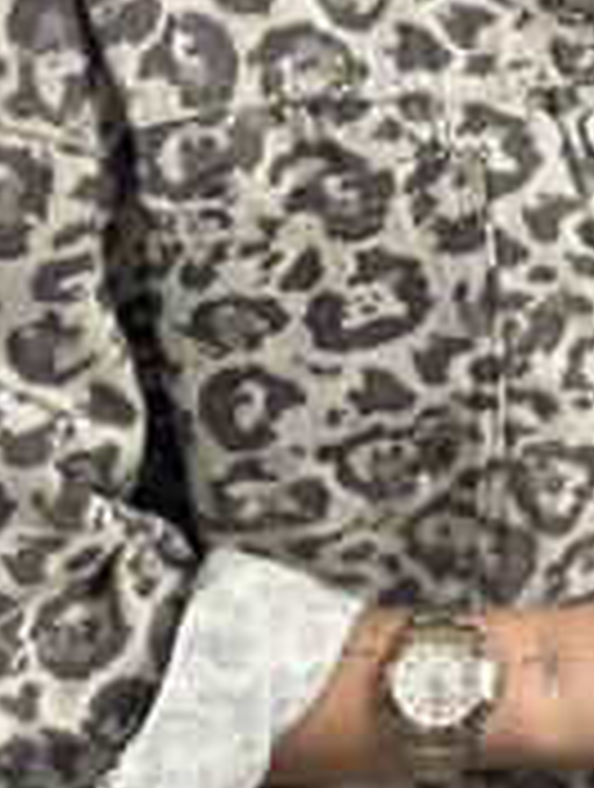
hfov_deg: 13.0
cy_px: 331
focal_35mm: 113
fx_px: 2576
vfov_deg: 17.4
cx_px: 536
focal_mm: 6.86
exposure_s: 1/100
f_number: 1.78
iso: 100
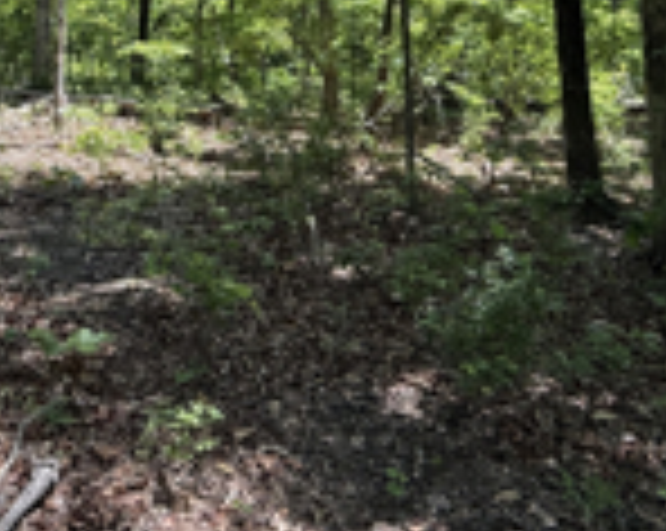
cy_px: 9
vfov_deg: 36.3
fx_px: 728
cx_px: 261
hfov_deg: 48.8
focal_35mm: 37
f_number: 2.2
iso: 64
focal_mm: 2.2
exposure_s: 1/433
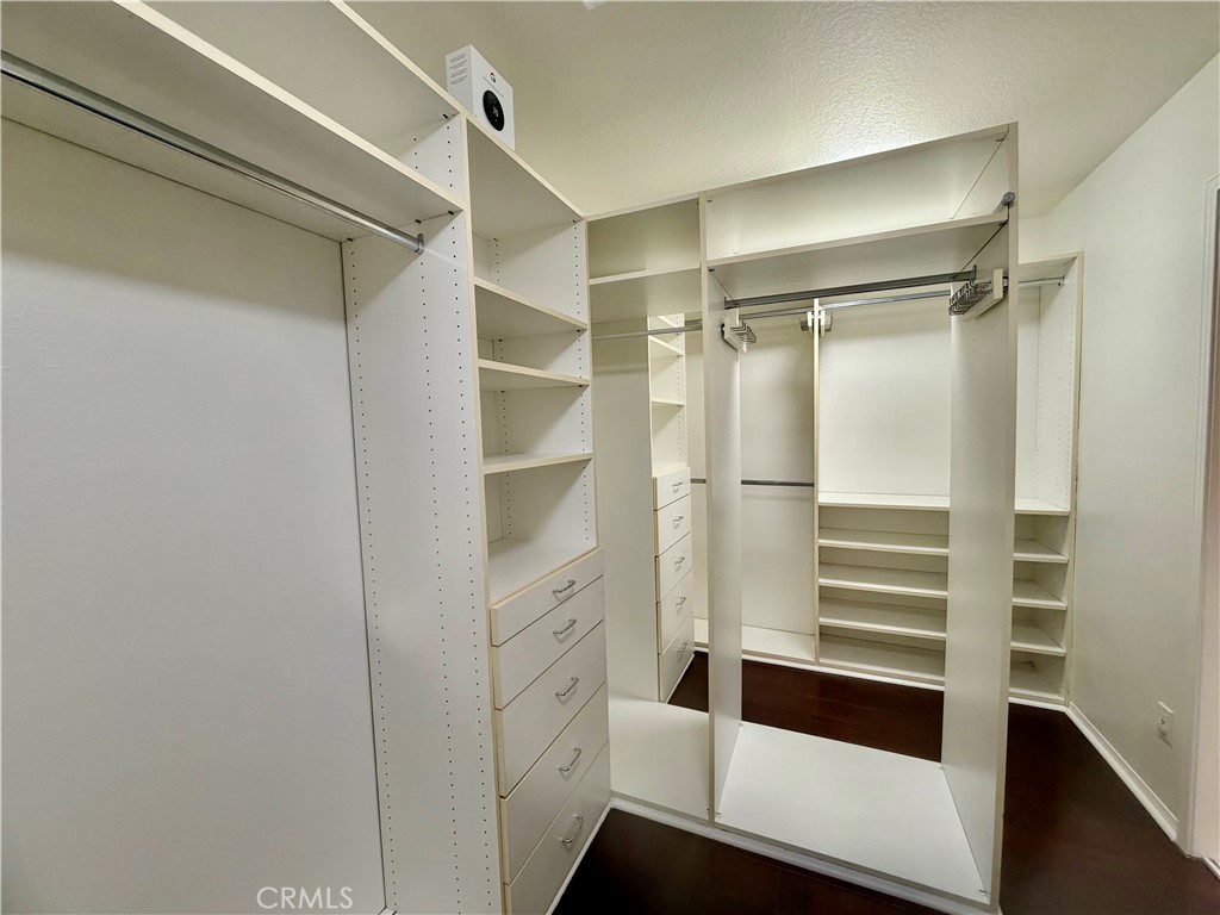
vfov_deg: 85.7
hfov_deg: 102.1
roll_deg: +2.5
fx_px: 493
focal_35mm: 14
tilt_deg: -3.8
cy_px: 458
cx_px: 610
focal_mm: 2.22
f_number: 2.2
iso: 200
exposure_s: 1/120
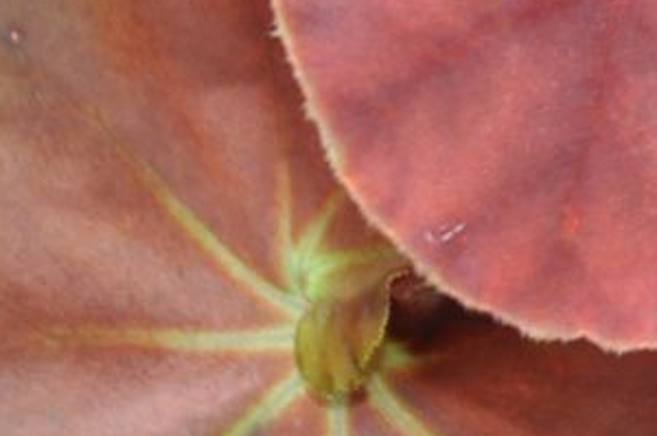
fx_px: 5594
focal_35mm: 307
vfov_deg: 4.4
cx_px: 1272
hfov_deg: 6.5
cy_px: -274
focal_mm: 48
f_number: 4.5
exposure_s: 1/60
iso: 800
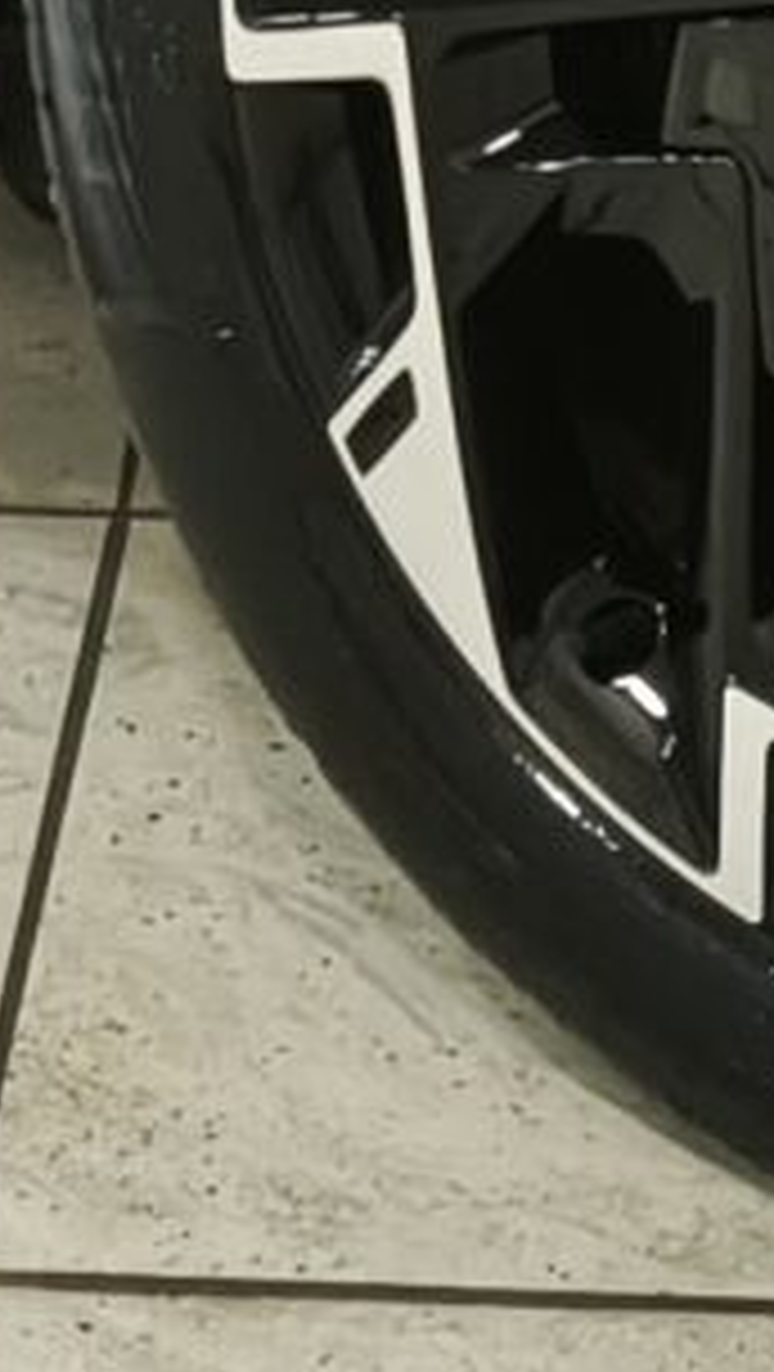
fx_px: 7647
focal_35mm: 210
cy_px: -1273
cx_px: 369
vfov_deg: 9.6
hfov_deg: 5.8
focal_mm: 5.35
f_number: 1.7
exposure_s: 1/33.3
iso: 800
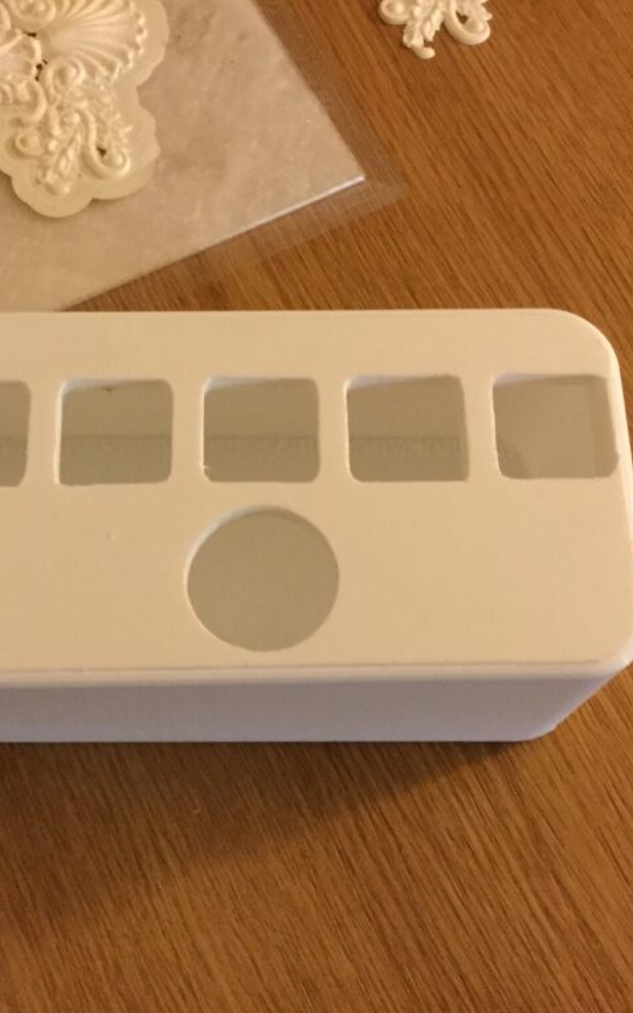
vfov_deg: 45.3
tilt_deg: -70.1
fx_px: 1215
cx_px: 221
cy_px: 507
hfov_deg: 29.0
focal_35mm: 44
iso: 400
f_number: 2.4
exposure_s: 1/17
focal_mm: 3.3
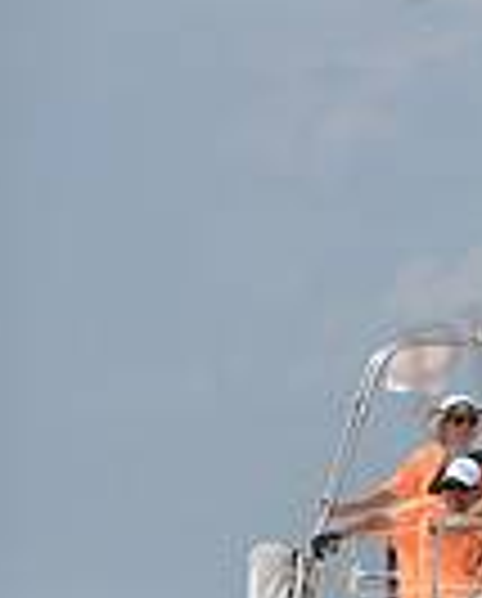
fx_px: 14146
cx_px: 1270
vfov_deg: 2.4
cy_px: 470
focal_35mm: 796
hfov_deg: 1.9
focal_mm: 195
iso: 320
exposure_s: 1/1250
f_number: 10
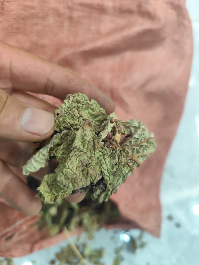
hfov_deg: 58.9
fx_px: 176
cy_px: 132
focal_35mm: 23
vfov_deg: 73.9
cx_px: 100
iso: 800
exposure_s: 1/100
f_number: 1.65
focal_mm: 6.19
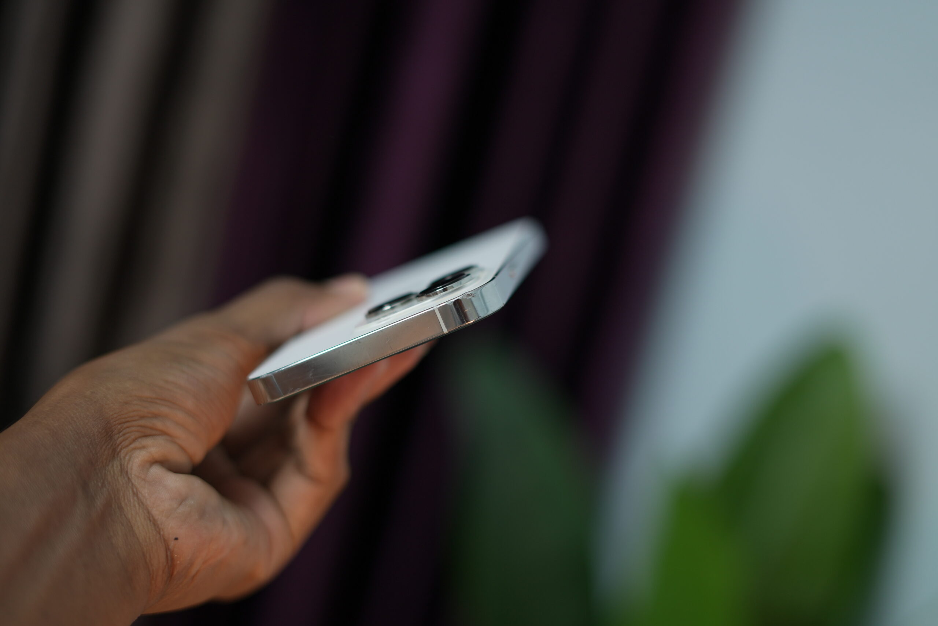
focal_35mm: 50
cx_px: 469
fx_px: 1303
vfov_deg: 27.0
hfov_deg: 39.6
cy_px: 313
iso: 320
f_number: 2.2
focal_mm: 50
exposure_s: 1/100
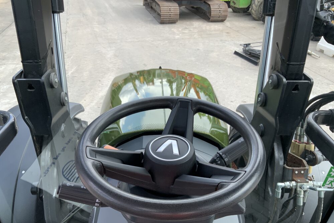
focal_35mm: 31
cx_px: 166
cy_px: 123
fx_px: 288
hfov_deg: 60.3
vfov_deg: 42.3
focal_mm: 3
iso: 16
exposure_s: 1/272
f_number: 1.8
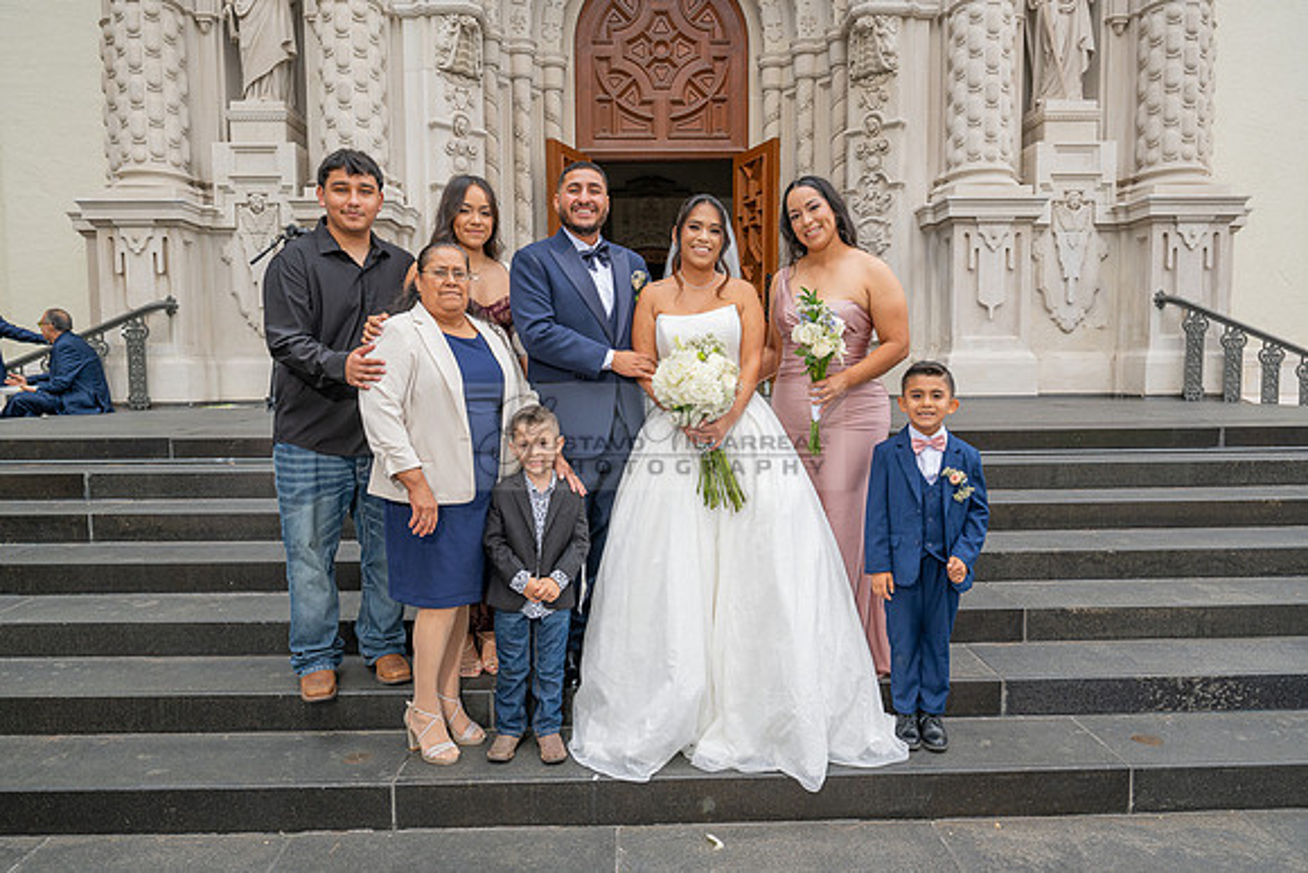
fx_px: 872
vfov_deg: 53.2
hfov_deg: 73.7
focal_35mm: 24
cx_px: 654
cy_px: 436
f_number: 5.6
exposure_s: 1/200
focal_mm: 24
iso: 200
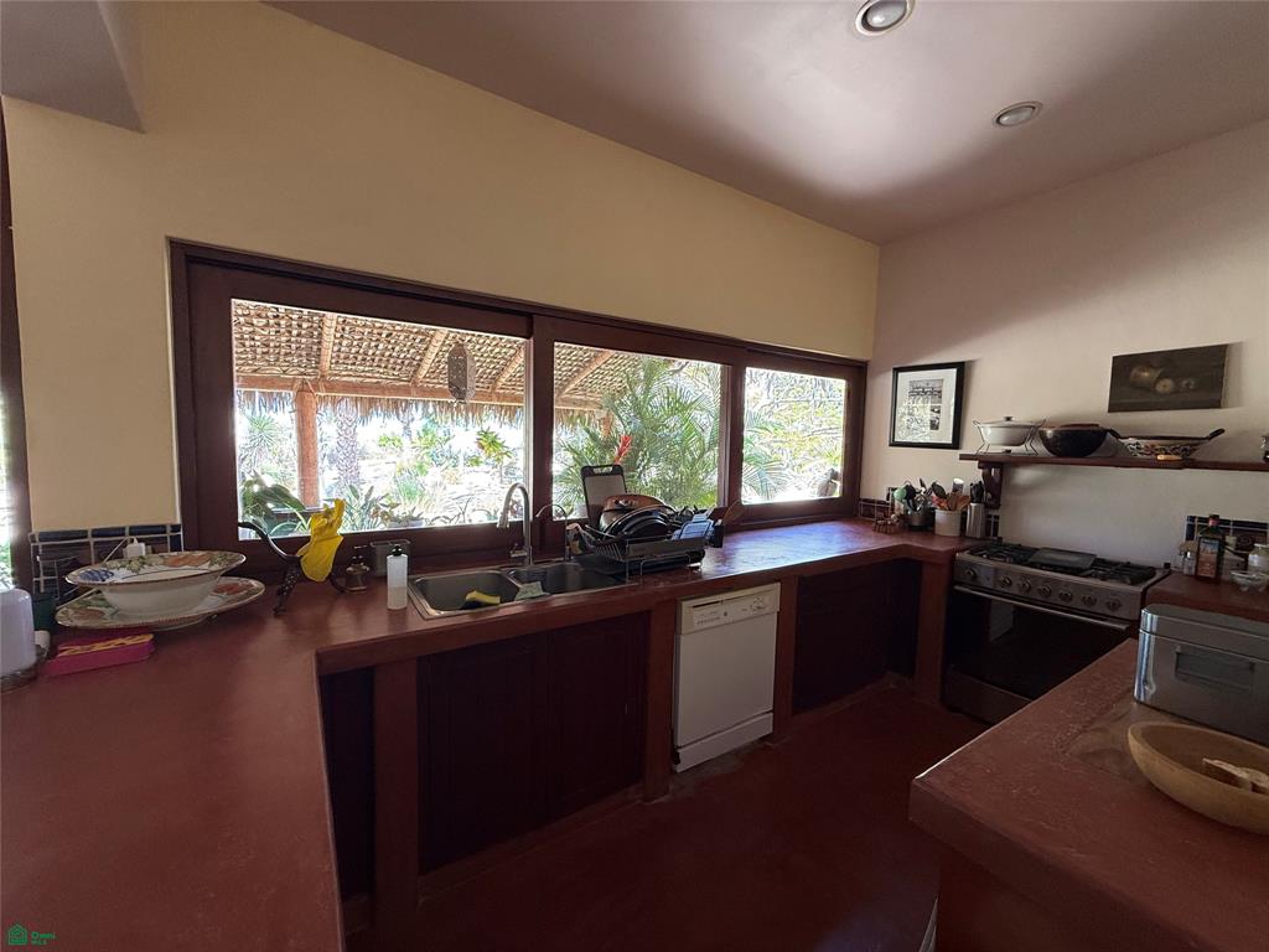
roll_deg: -1.4
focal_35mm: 14
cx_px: 634
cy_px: 476
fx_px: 513
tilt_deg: -3.8
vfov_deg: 85.7
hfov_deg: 102.1
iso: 125
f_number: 2.2
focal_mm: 2.22
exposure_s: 1/99
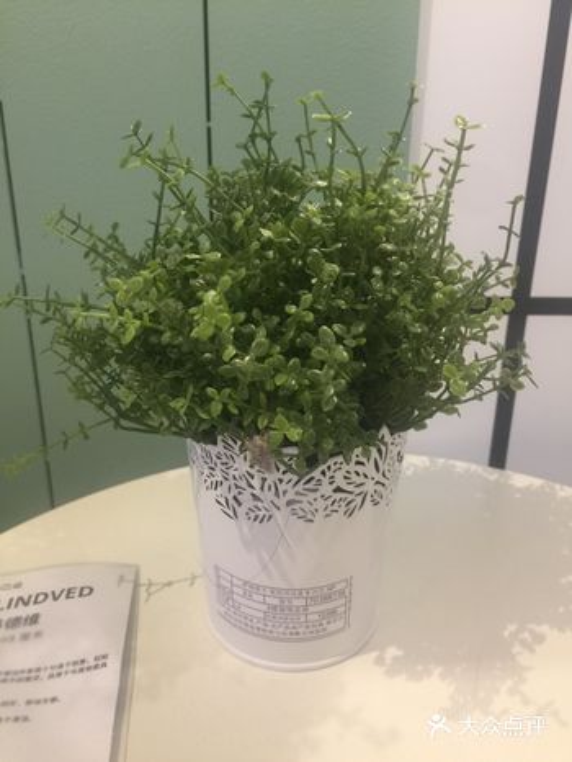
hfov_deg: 48.3
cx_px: 286
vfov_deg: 61.6
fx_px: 638
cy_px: 381
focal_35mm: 29
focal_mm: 4.15
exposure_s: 1/17
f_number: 2.2
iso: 80
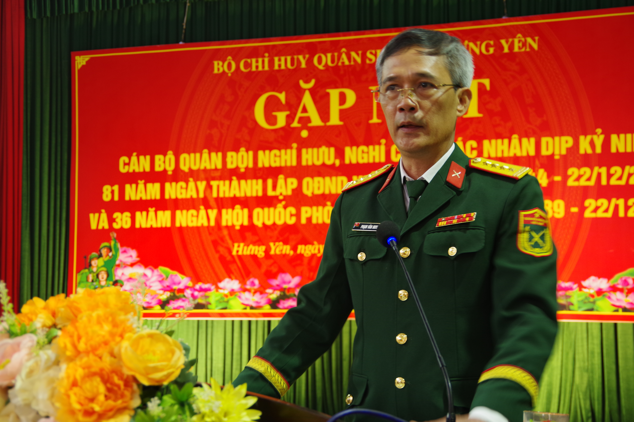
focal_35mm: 60
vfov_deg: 22.6
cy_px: 211
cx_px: 317
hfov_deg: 33.4
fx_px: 1057
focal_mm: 40
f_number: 4.5
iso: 400
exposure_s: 1/13
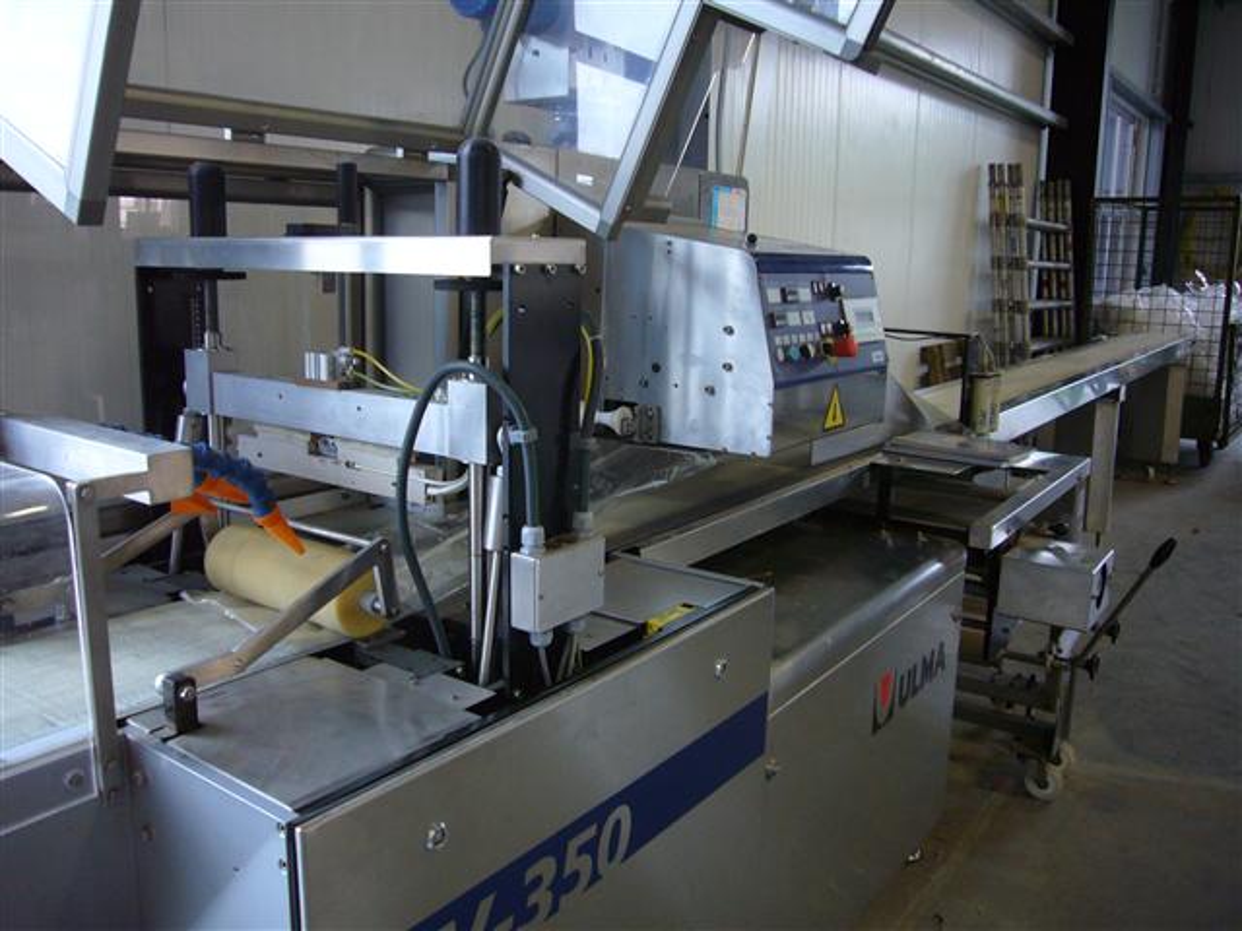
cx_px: 621
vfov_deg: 49.7
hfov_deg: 63.4
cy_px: 466
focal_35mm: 28
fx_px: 1005
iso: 160
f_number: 2.8
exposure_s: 1/15
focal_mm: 4.6
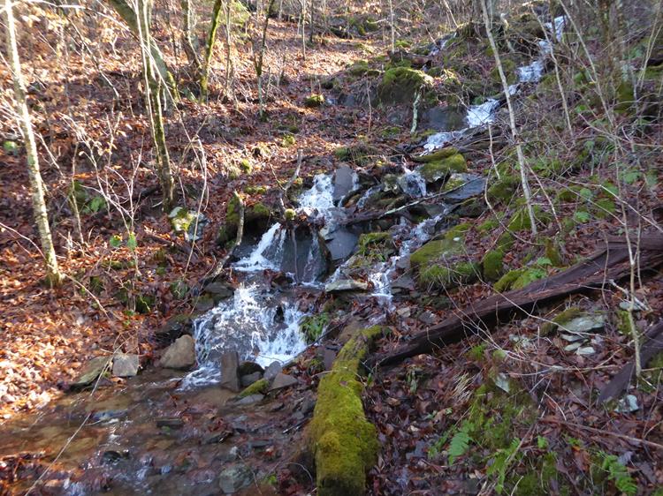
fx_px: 555
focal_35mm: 29
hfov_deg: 61.7
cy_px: 248
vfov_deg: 48.2
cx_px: 332
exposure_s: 1/125
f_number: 3.5
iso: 800
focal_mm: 5
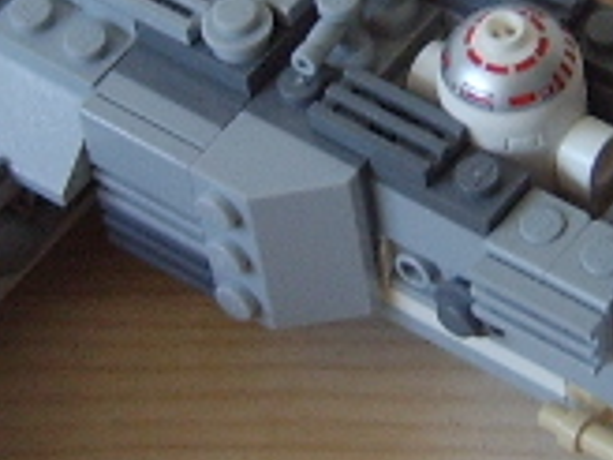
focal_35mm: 193
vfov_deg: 7.7
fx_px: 3418
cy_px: -34
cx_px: 370
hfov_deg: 10.2
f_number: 2.7
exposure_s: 1/38
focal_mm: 8.13
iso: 100
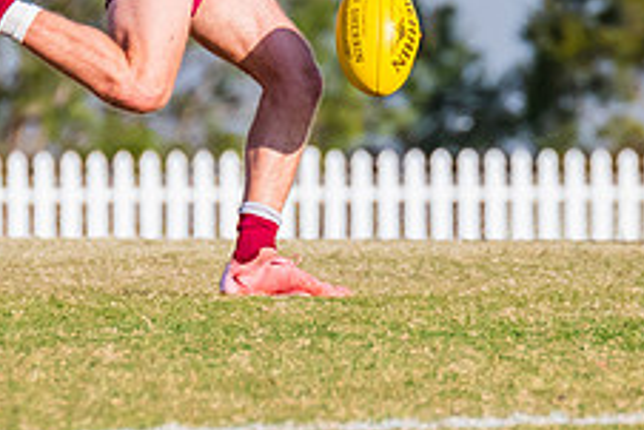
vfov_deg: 0.8
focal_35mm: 1678
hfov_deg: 1.2
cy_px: -41
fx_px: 30036
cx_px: 317
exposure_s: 1/1600
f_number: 9
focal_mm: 420
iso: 800
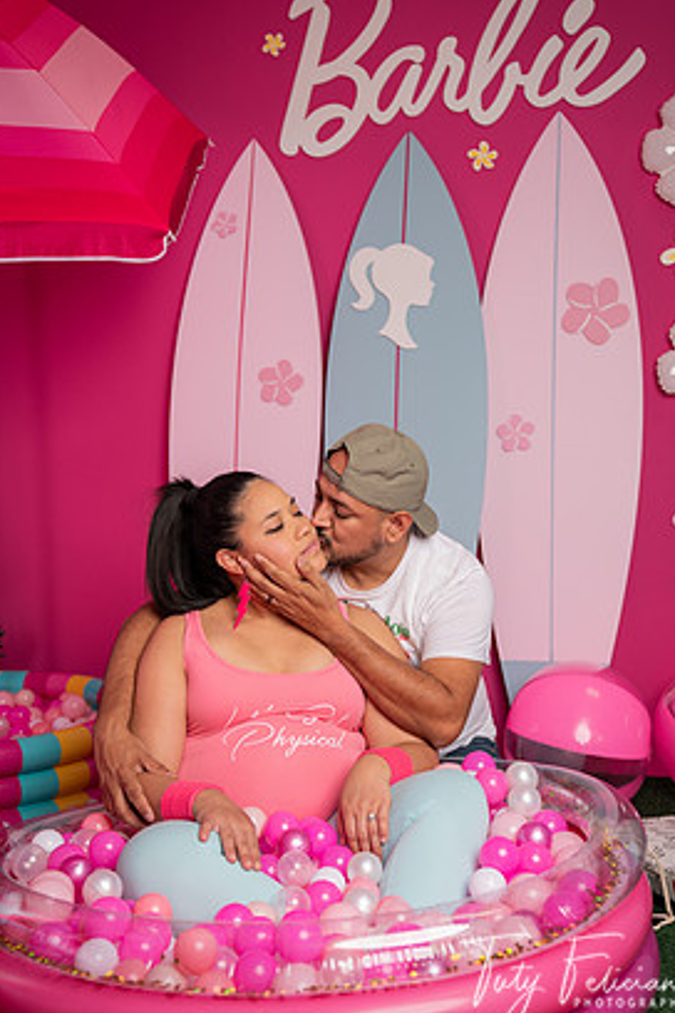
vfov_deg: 45.4
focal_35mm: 43
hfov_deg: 31.2
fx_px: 1209
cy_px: 502
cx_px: 355
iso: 50
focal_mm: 39
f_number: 3.2
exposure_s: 1/50
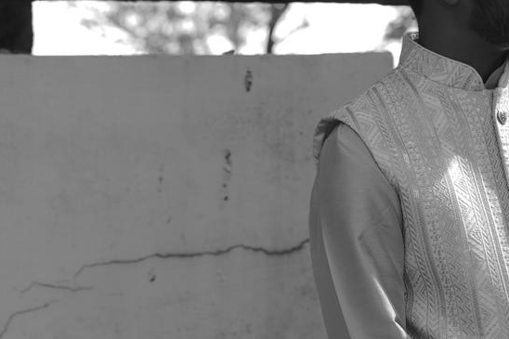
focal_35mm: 115
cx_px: 93
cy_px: 200
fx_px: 1625
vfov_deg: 11.9
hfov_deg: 17.6
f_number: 2.2
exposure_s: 1/320
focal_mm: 35
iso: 50
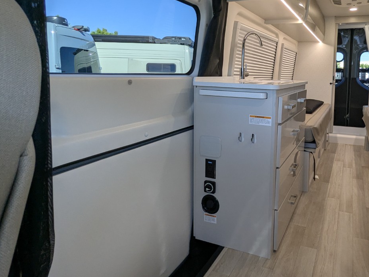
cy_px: 100
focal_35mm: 24
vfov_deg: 56.1
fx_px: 256
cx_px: 255
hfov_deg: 68.9
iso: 126
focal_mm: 2.35
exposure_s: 1/247
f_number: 2.2
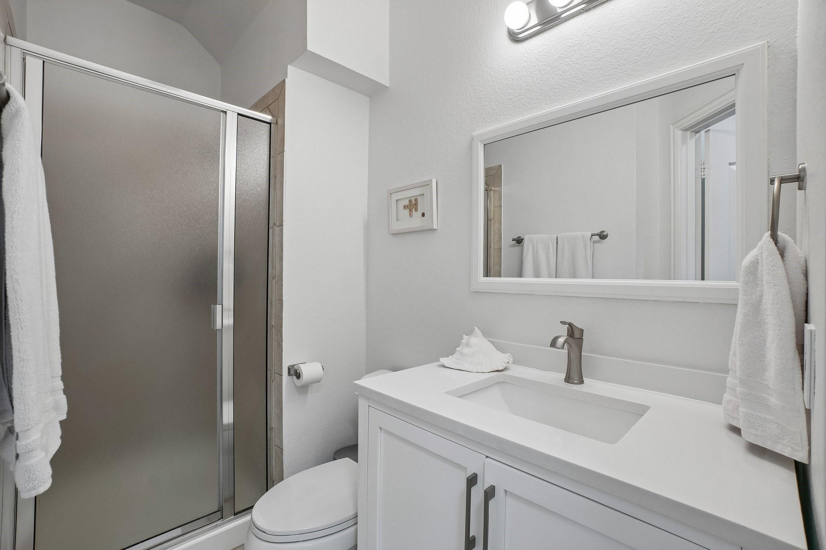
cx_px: 413
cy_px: 275
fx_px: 344
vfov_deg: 77.3
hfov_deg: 100.4
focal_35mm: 15
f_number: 8
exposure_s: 1/30
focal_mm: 10
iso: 400
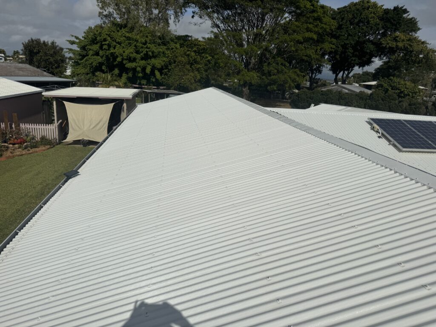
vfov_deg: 56.8
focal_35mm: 24
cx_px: 218
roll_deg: -4.0
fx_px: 302
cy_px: 164
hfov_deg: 71.6
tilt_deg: -16.5
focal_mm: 6.76
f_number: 1.78
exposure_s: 1/28571
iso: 64
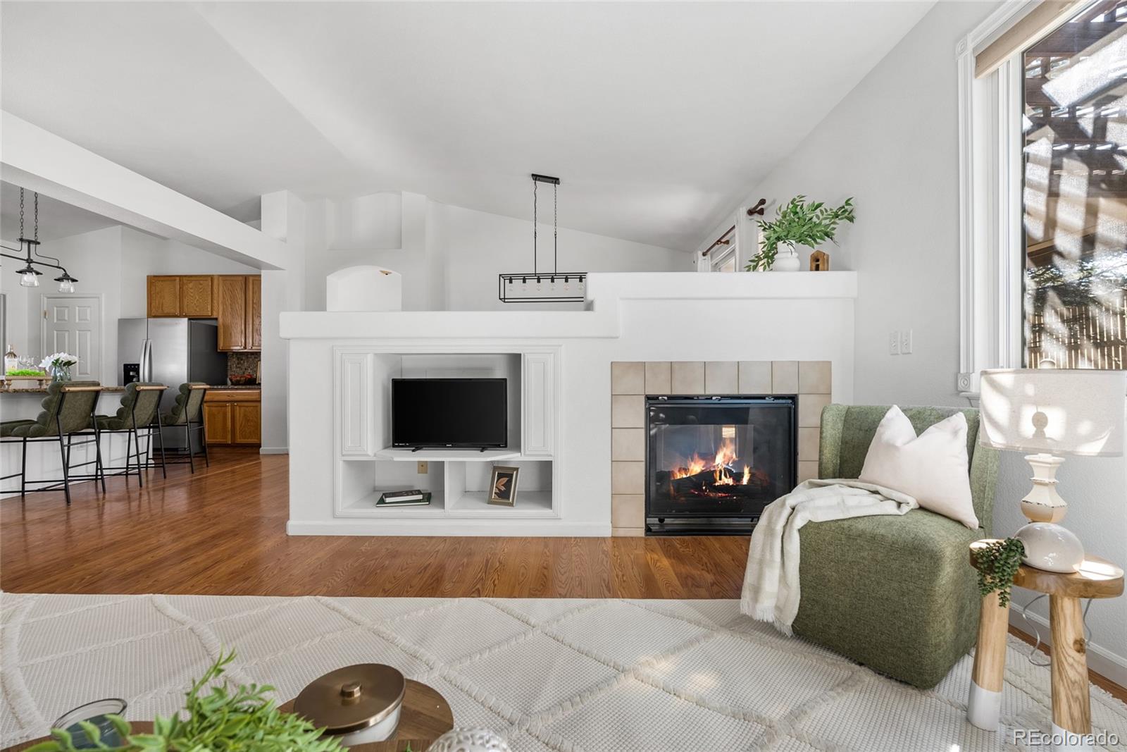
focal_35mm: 16
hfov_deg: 96.7
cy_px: 376
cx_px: 564
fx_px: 501
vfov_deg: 73.8
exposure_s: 1/1.67
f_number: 8
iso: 200
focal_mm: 16
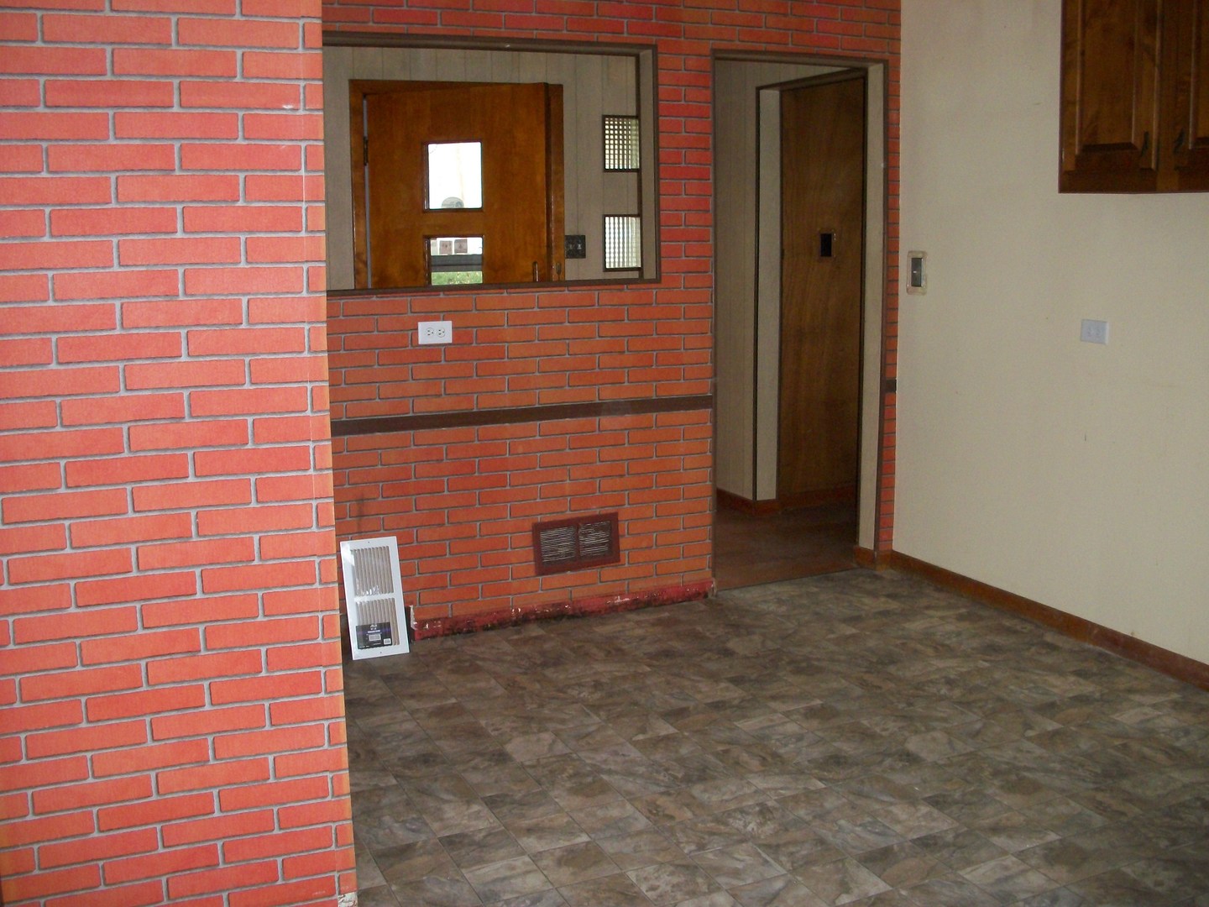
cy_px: 454
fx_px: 1222
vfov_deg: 40.7
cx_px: 604
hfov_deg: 52.6
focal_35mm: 35
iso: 250
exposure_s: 1/80
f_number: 3.1
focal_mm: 6.3
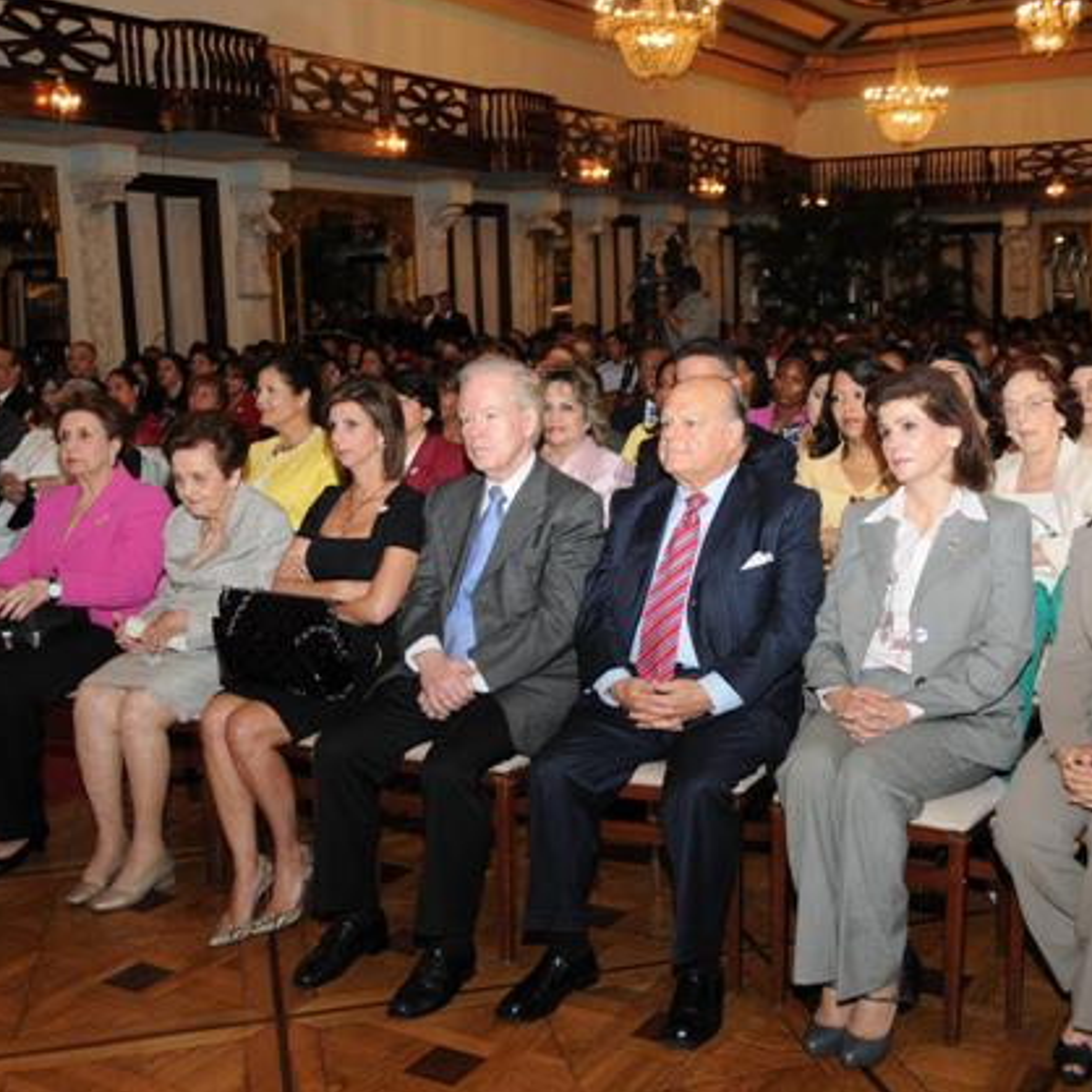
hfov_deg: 42.6
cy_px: 539
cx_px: 656
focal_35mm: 39
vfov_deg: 42.8
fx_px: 1392
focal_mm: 20
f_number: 3.5
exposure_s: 1/125
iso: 640
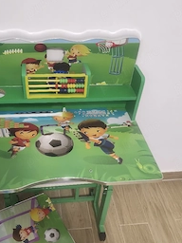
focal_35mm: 36
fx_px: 252
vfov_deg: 50.7
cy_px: 155
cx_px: 75
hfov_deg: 39.5
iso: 1600
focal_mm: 6.18
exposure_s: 1/25.1
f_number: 1.65
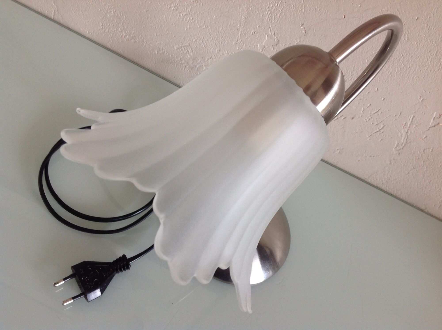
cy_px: 165
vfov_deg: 40.6
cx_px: 221
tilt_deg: -50.9
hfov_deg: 52.7
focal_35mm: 35
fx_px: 446
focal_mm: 4.28
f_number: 2.4
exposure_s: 1/15
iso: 64
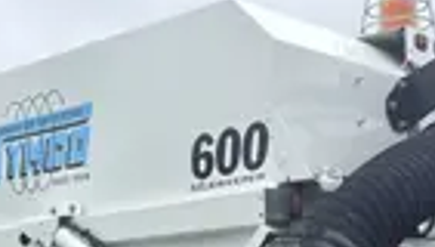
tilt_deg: -5.4
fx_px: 855
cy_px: 355
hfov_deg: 28.1
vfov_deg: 15.3
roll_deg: +1.2
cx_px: 105
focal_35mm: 74
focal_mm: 6.76
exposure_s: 1/2033
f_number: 1.78
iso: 64
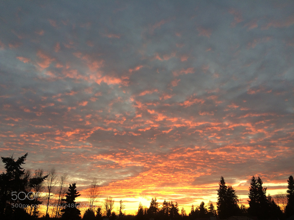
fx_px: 246
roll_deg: +2.6
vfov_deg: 48.2
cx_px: 147
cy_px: 110
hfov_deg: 61.7
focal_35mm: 29
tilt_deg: +23.7
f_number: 2.2
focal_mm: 4.15
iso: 50
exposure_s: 1/120
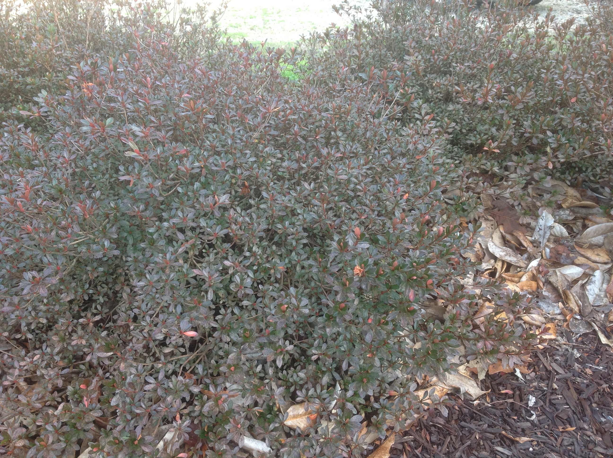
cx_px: 306
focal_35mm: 35
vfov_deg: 40.6
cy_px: 229
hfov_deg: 52.7
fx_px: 619
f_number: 2.4
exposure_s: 1/120
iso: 80
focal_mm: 4.28
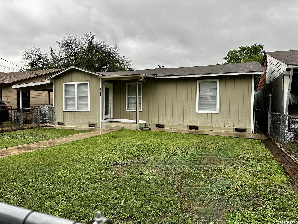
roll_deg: +0.1
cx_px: 149
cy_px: 112
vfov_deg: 56.8
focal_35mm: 24
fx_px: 207
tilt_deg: -0.3
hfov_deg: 71.6
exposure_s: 1/350
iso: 80
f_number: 1.78
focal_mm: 6.86
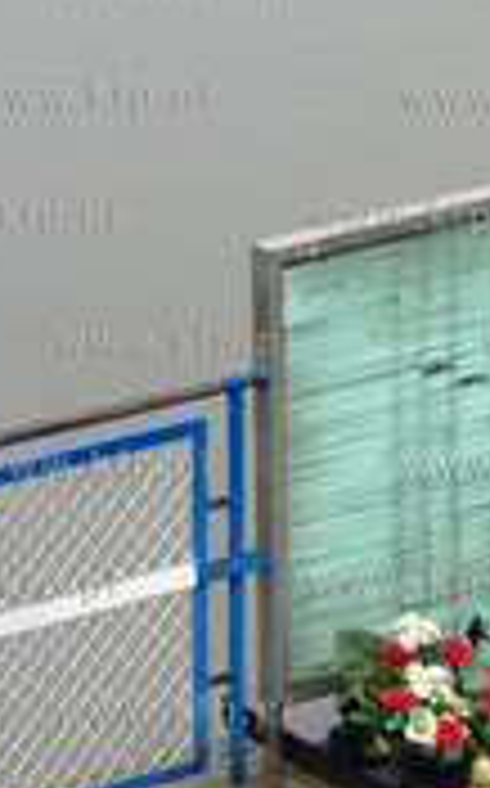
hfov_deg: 3.8
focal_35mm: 343
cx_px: 760
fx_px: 7347
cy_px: 405
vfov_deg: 6.1
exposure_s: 1/640
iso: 400
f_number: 3.2
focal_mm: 98
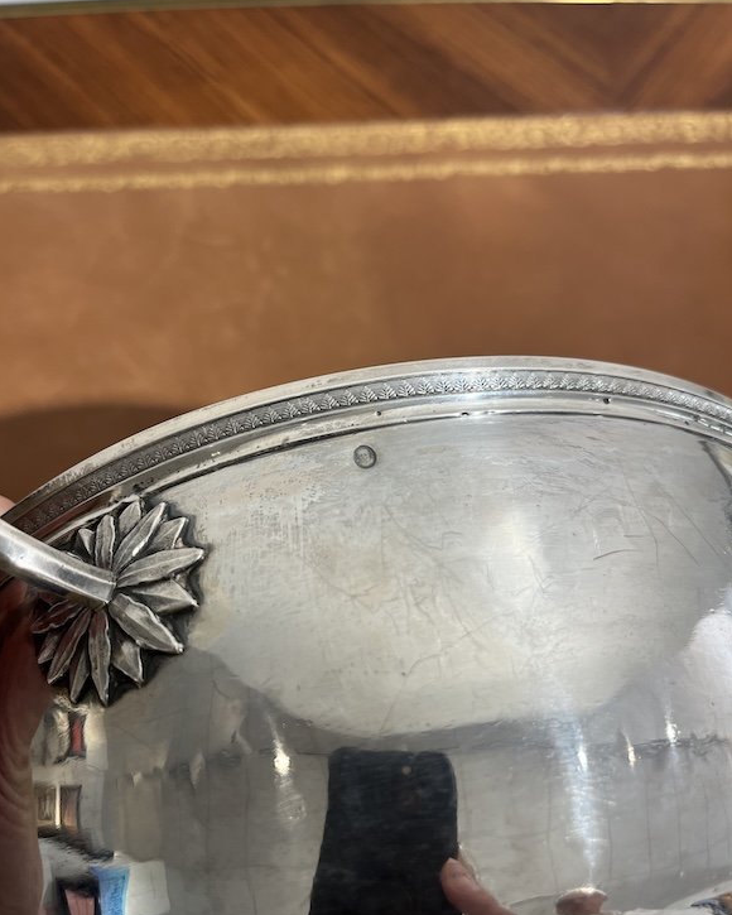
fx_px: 758
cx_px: 356
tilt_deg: -70.3
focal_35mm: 28
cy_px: 496
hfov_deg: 51.5
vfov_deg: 62.1
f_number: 1.6
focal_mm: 5.1
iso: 40
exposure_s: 1/97
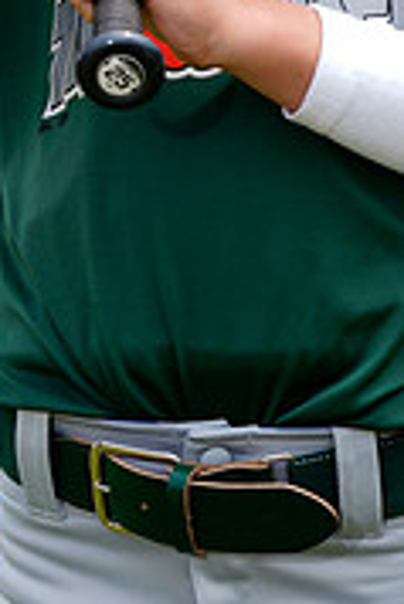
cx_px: 185
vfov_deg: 4.2
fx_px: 8249
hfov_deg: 2.8
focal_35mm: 491
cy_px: -170
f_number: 4.5
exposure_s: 1/320
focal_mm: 151
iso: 50
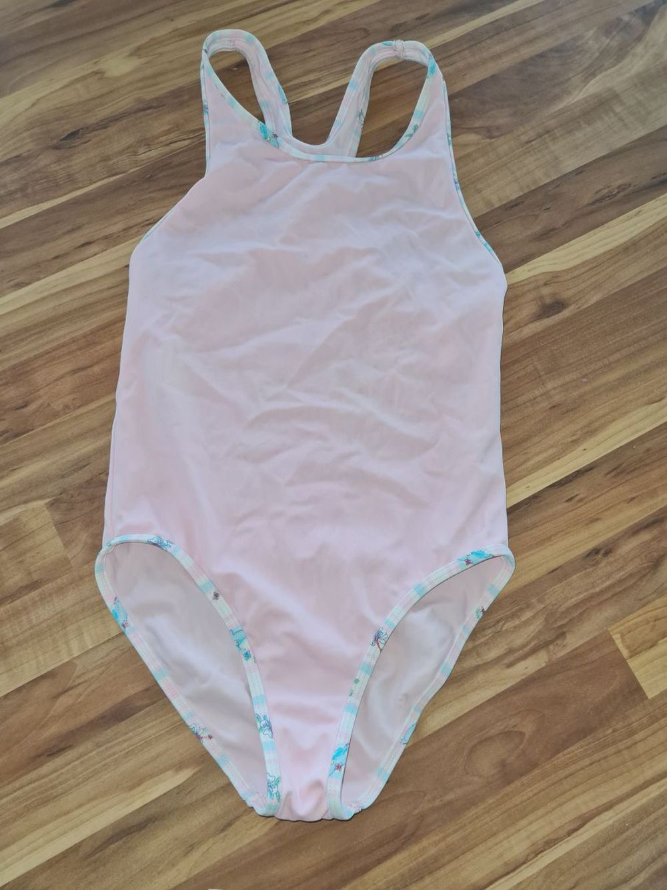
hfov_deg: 53.0
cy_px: 445
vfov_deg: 67.3
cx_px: 334
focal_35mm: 26
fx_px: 668
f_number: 1.8
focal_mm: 5.4
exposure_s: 1/120
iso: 200
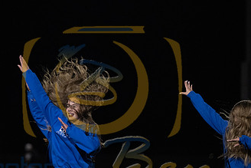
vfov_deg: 4.9
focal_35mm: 283
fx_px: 1974
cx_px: 86
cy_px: 105
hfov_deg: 7.3
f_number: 2.8
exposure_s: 1/1600
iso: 5000
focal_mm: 160
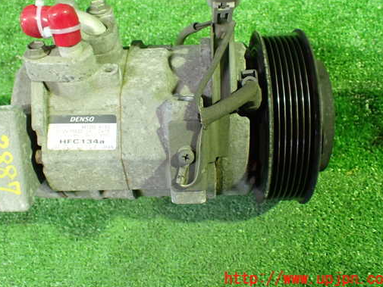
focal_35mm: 38
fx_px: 421
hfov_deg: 48.9
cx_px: 168
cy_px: 118
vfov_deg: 37.6
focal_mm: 5.79
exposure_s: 1/30
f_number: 2.4
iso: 800
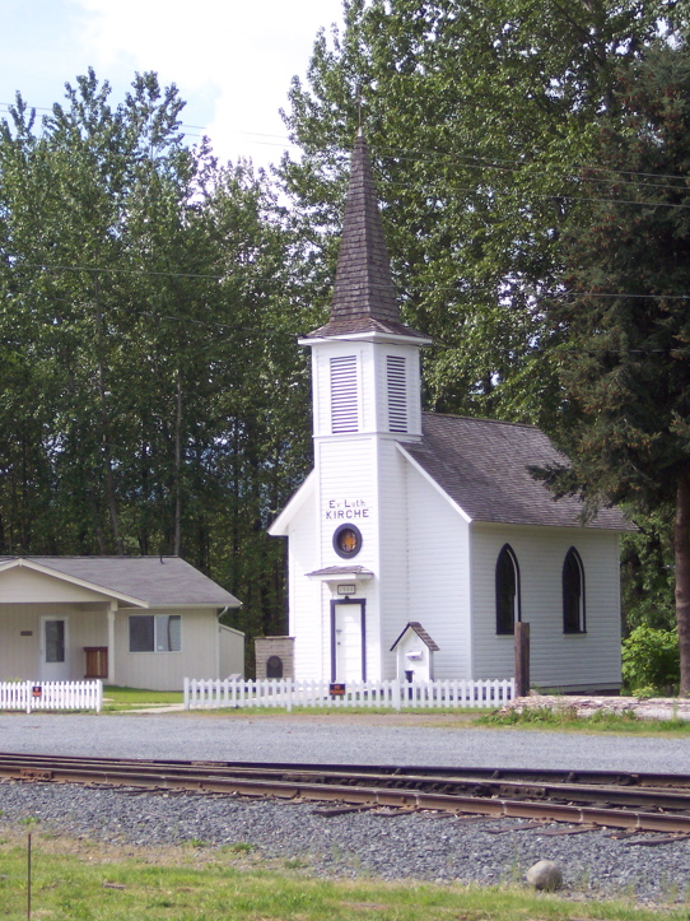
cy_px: 458
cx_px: 371
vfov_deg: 23.3
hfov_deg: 17.6
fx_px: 2233
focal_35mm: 84
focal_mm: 16
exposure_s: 1/700
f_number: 3.8
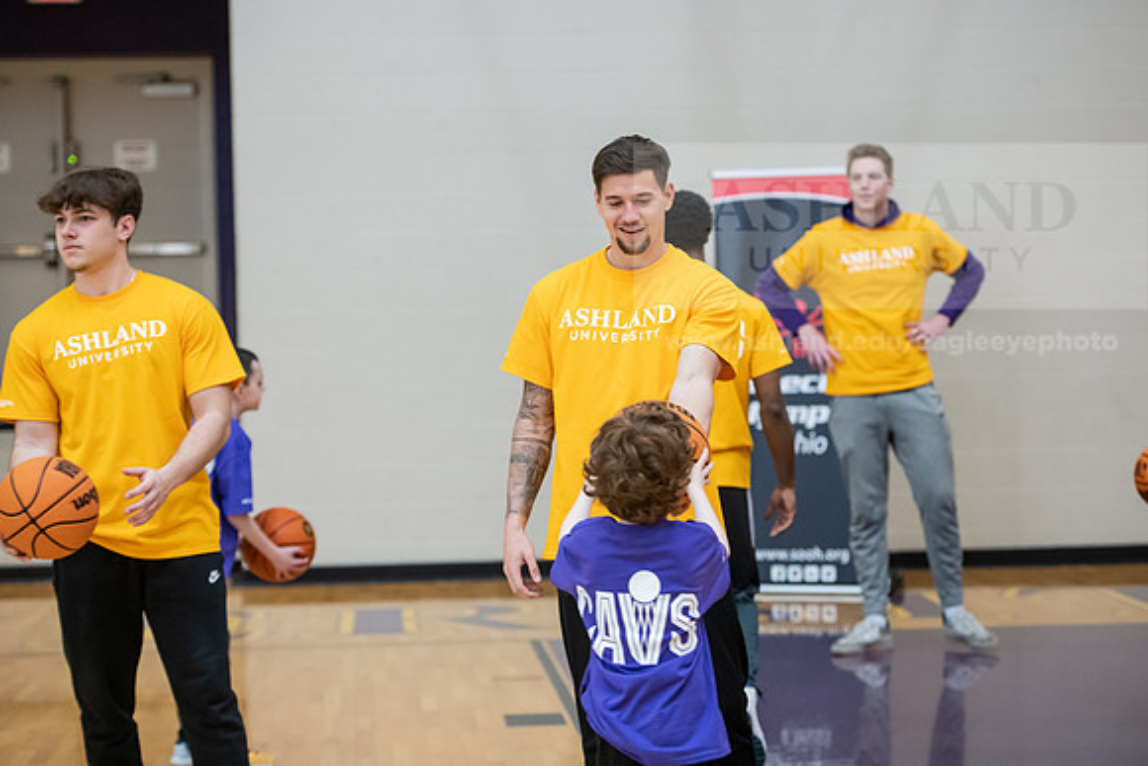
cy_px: 383
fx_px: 2871
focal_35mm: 90
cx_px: 574
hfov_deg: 22.6
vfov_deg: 15.2
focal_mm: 90
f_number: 3.2
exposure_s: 1/200
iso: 2500
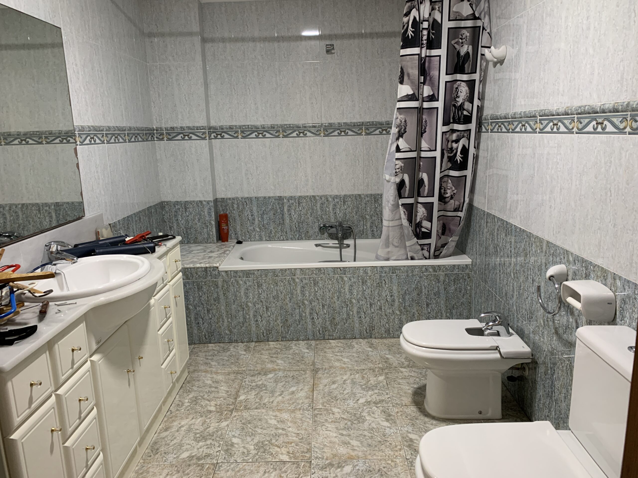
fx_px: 479
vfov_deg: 53.1
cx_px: 319
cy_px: 239
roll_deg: +1.4
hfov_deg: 67.3
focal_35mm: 26
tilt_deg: -11.9
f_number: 1.8
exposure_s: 1/50
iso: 125
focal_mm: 4.25
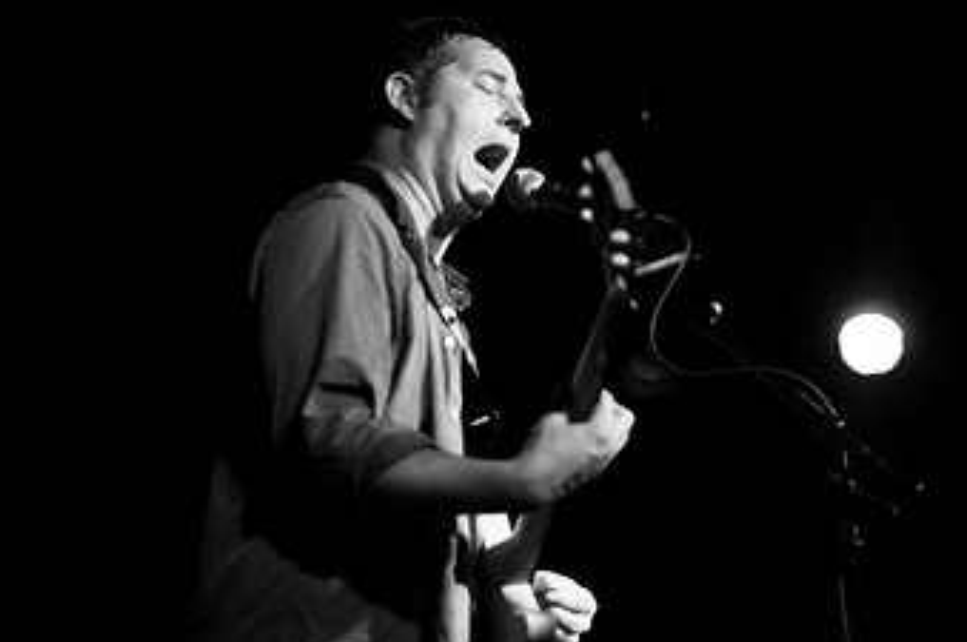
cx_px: 465
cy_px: 407
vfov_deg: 17.6
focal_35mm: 77
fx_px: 2065
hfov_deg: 26.3
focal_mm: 30
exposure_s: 1/160
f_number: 1.8
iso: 1000
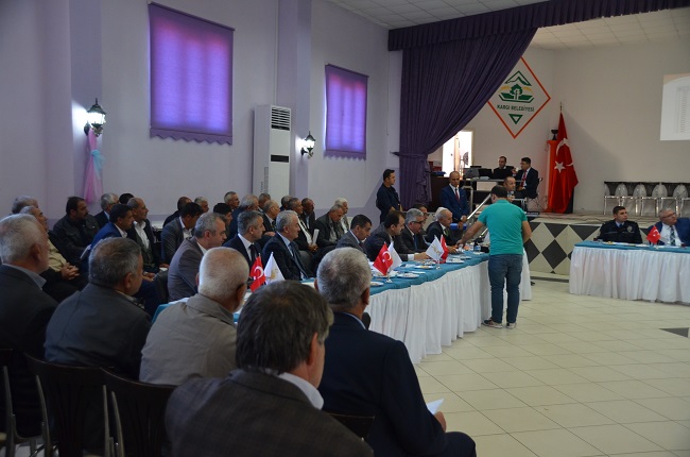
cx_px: 345
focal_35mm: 33
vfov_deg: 39.8
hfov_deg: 57.3
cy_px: 228
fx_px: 631
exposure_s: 1/60
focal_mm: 22
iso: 800
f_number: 4
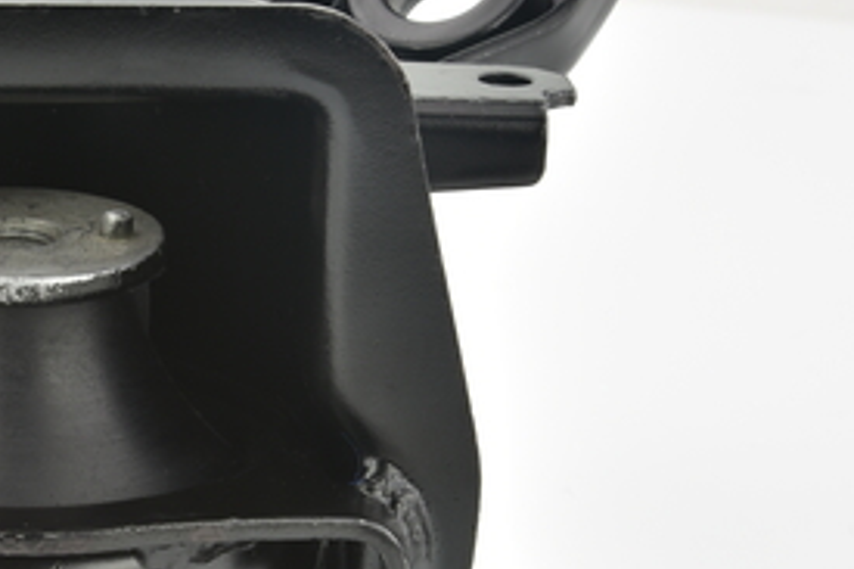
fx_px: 3722
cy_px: 476
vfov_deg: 8.7
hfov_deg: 12.9
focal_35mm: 157
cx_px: 19
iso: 64
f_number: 20
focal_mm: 60
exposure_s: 1/5
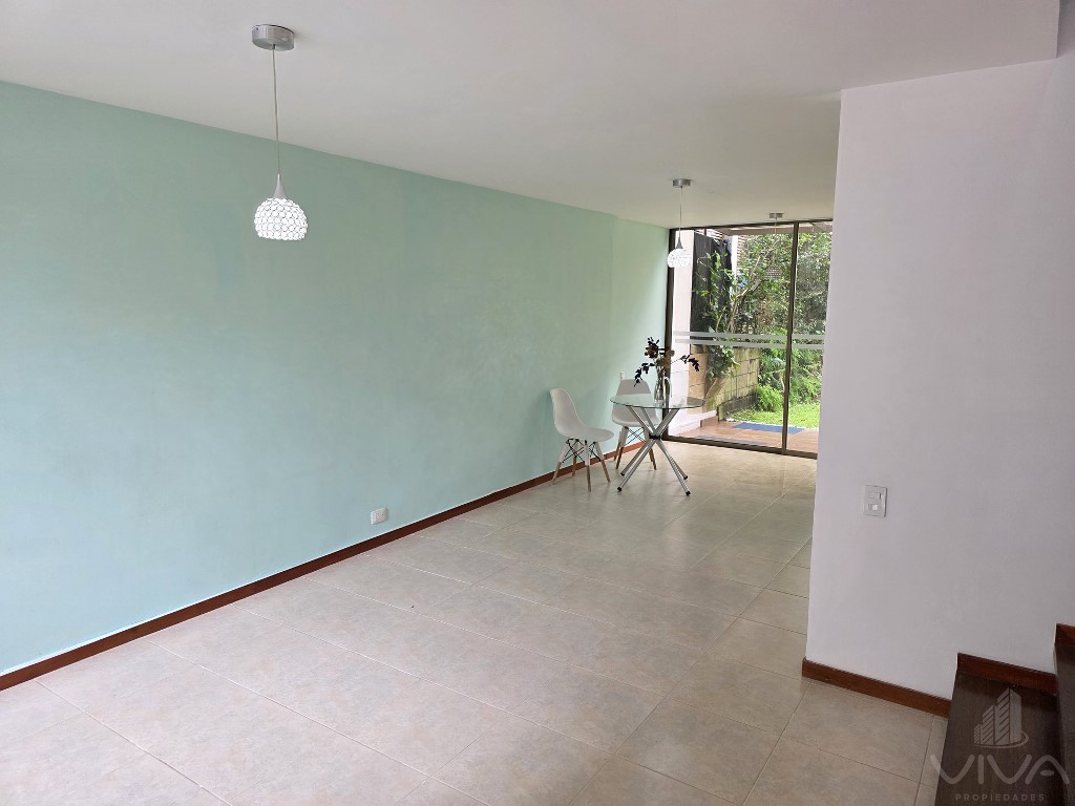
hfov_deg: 73.9
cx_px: 538
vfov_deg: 58.9
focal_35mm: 23
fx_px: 714
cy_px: 403
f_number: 1.7
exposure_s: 1/180
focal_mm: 6.3
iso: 200
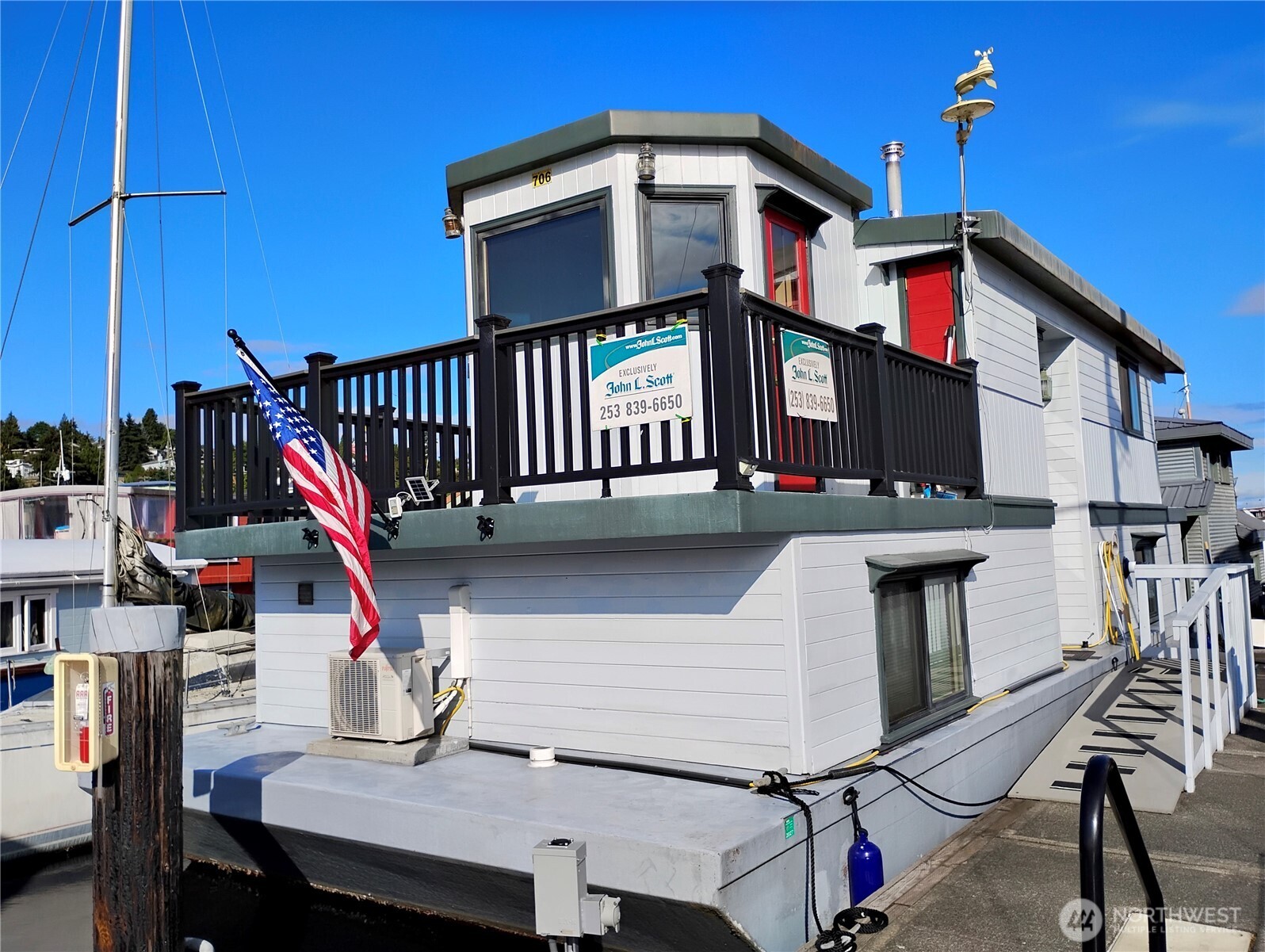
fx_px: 1024
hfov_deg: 63.4
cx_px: 632
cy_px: 476
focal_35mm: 28
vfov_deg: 49.8
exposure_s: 1/1129
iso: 100
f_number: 1.8
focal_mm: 4.26
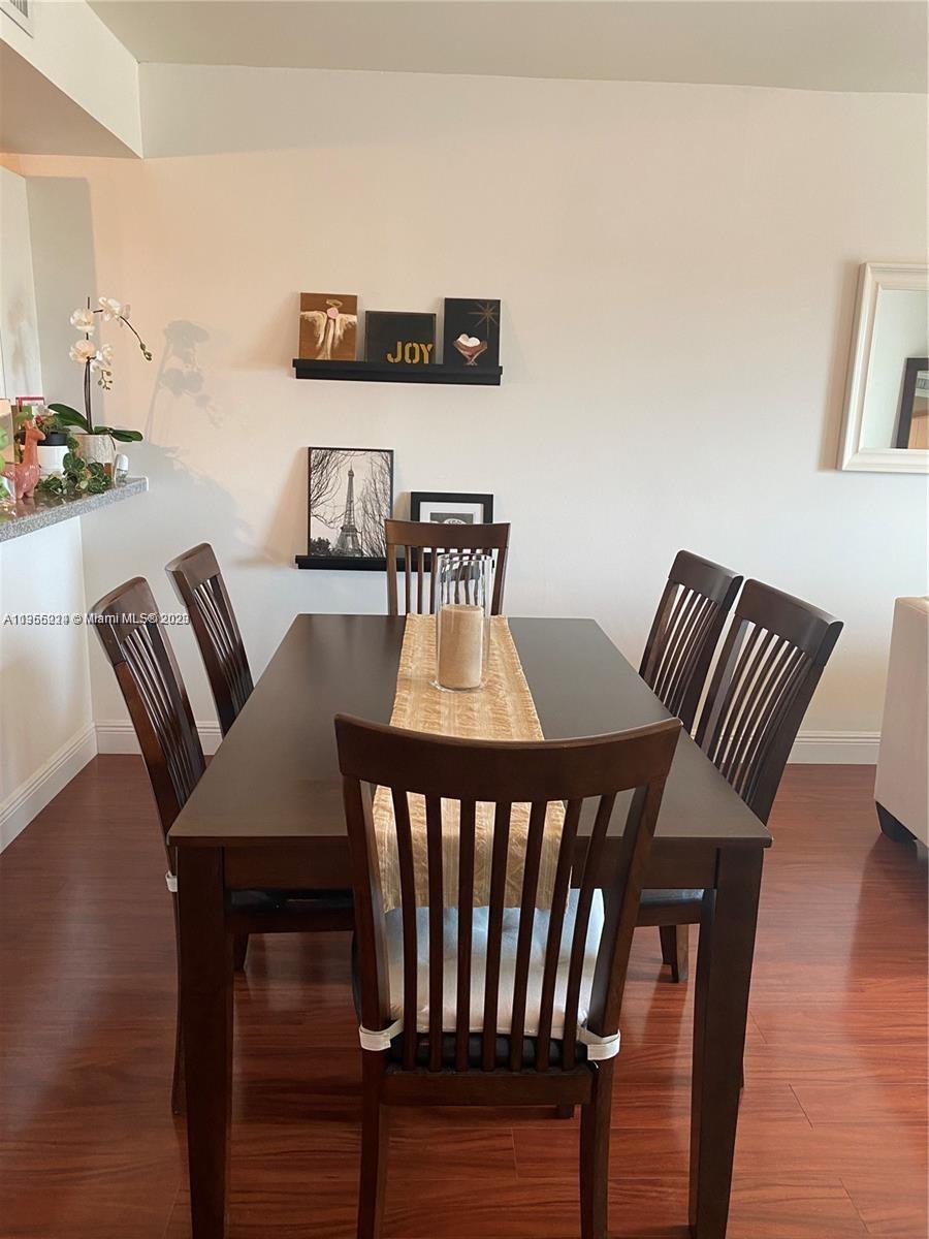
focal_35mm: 26
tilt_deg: -13.2
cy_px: 620
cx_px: 464
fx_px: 930
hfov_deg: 53.1
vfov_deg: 67.3
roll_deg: -1.5
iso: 125
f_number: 1.8
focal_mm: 4.25
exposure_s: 1/60
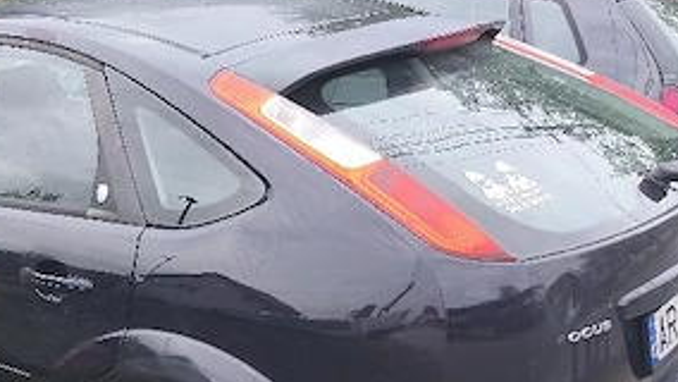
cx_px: 36
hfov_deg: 36.1
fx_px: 953
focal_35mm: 53
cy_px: 215
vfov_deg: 22.6
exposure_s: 1/156
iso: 50
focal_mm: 6.14
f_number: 1.65
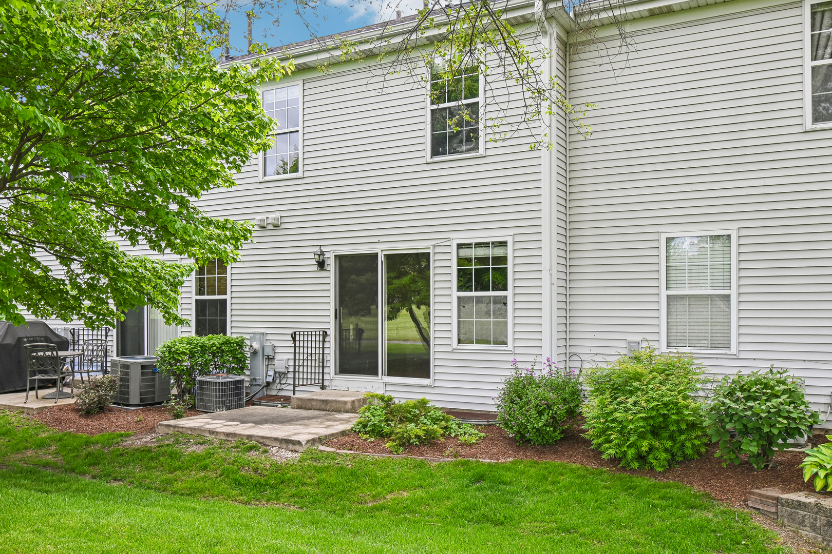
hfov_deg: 61.9
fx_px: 693
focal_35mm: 30
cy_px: 277
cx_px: 416
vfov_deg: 43.6
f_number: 8
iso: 100
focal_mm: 20
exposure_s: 1/40
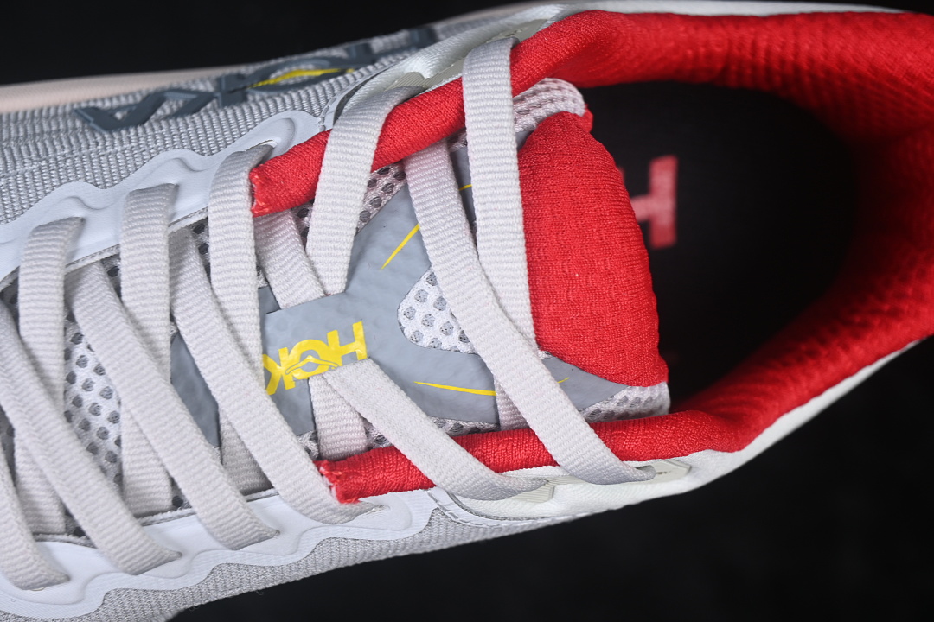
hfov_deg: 27.0
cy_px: 311
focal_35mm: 75
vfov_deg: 18.2
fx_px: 1946
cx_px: 467
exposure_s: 1/60
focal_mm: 50
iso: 160
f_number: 7.1
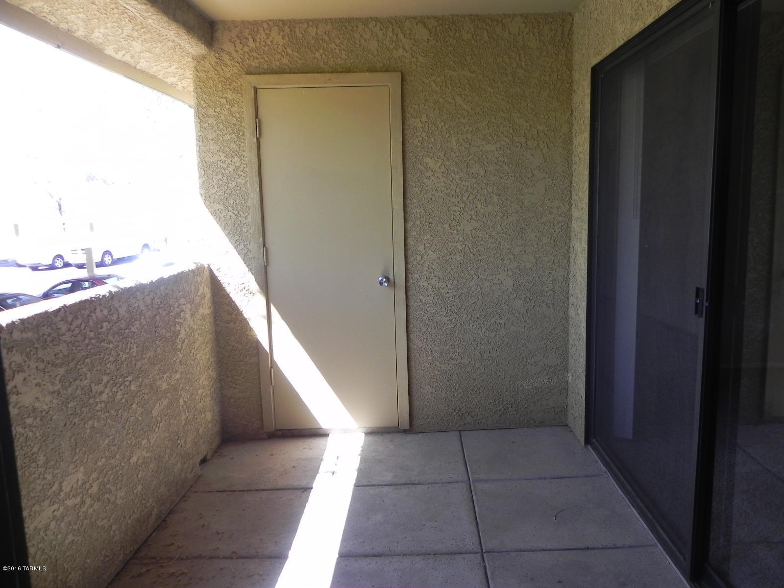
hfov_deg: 67.3
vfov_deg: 53.1
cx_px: 392
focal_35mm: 26
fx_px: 589
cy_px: 294
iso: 160
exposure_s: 1/103
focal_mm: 4.6
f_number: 3.5
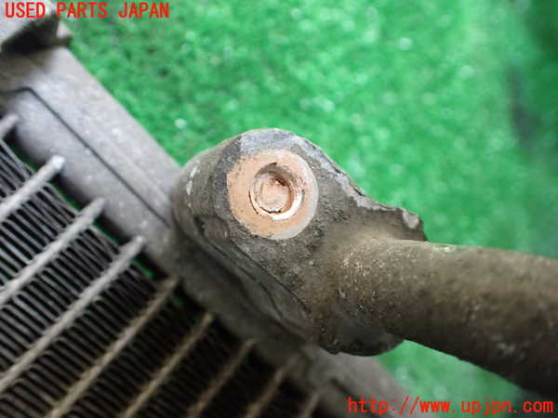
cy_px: 209
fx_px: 484
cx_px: 279
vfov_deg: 46.8
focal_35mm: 30
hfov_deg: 60.0
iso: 800
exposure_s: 1/50
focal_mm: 5.4
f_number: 2.3
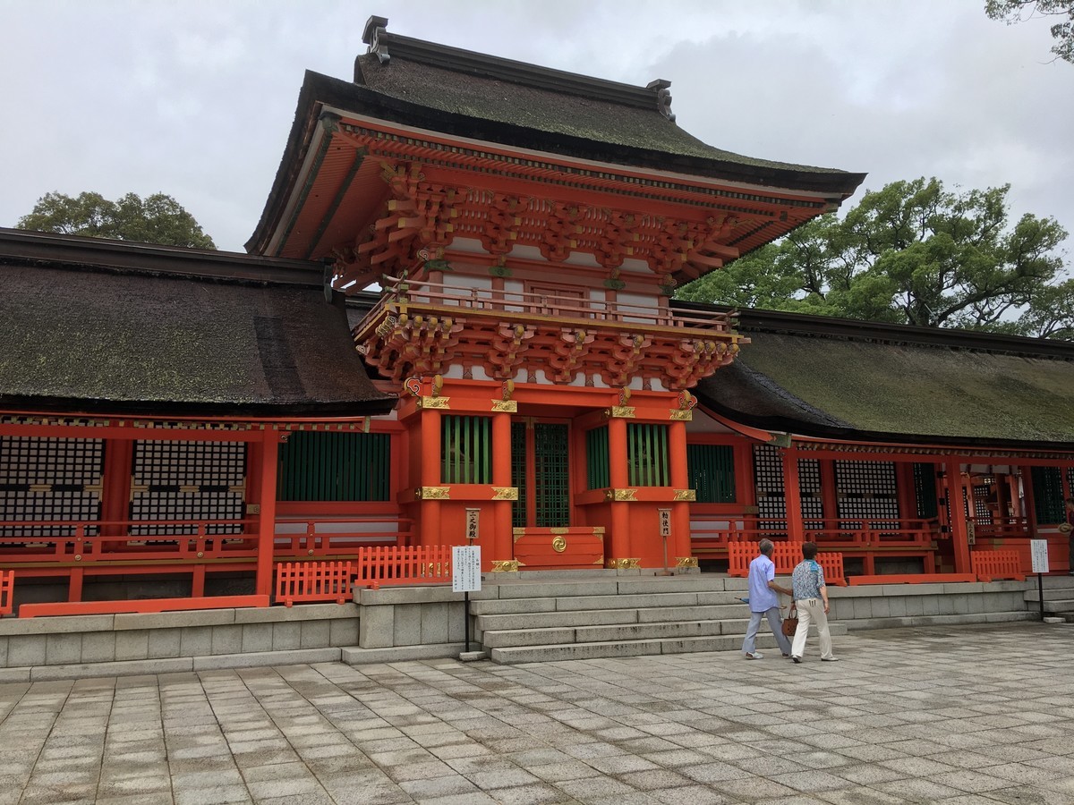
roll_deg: +1.5
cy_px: 402
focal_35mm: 29
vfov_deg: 48.2
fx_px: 900
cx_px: 537
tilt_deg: +10.5
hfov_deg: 61.7
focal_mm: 4.15
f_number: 2.2
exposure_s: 1/777
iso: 25
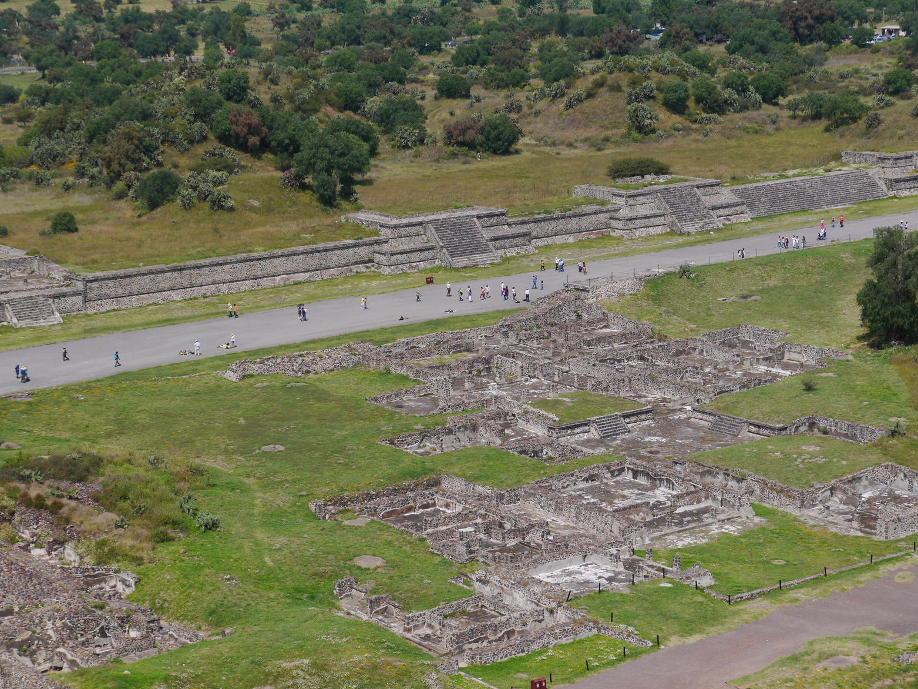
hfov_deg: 22.8
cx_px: 460
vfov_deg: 17.2
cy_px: 347
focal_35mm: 86
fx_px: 2281
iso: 160
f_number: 10
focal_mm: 42
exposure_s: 1/400
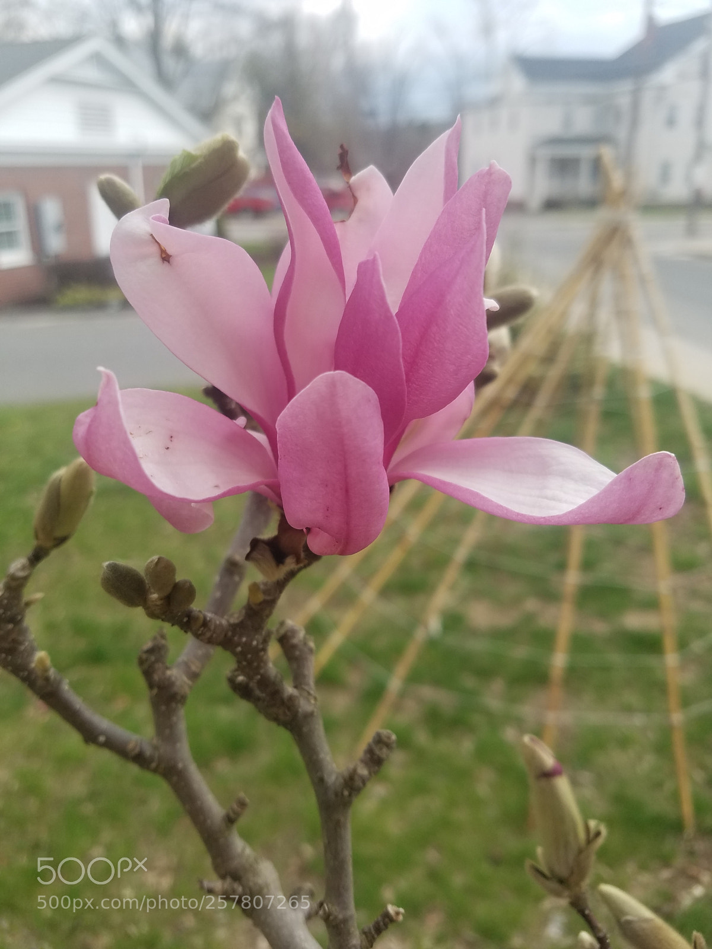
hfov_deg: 53.1
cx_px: 356
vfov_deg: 67.3
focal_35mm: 26
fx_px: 713
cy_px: 474
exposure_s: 1/578
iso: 50
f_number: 1.7
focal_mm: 4.2
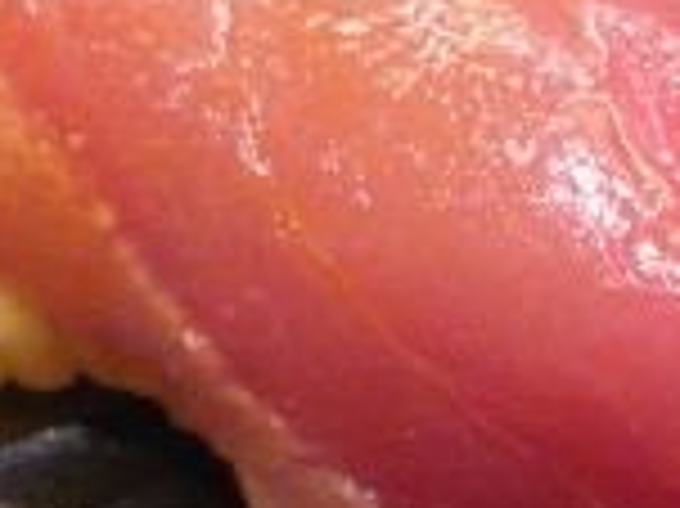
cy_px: 463
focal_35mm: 140
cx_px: 522
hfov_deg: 14.0
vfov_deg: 10.5
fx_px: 2748
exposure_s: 1/20
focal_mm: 5.5
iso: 400
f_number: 2.8
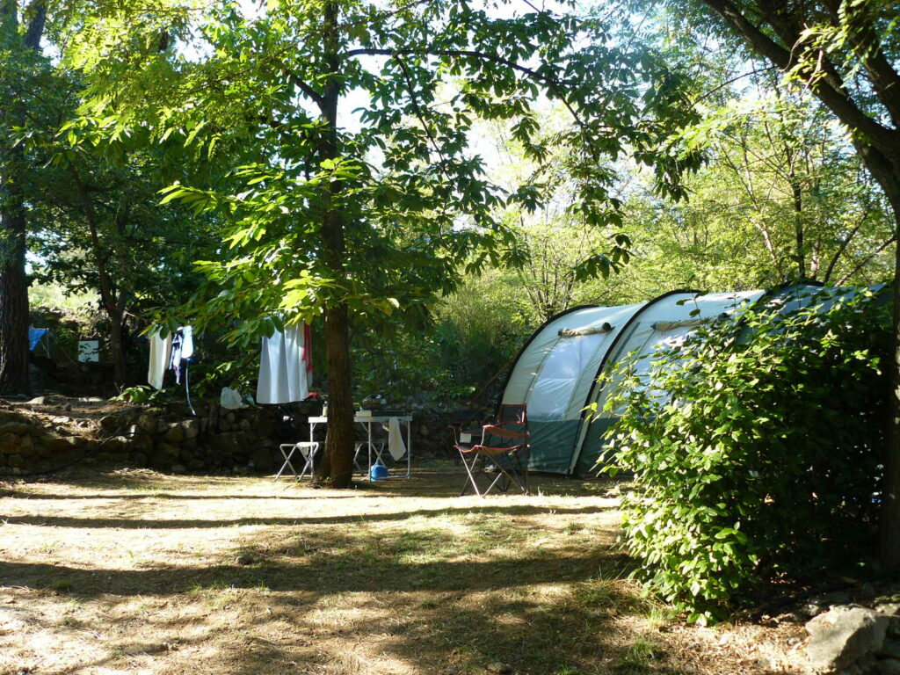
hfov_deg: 51.4
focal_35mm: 36
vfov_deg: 39.7
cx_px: 450
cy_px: 338
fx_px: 936
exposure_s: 1/100
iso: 100
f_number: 3.2
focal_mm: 6
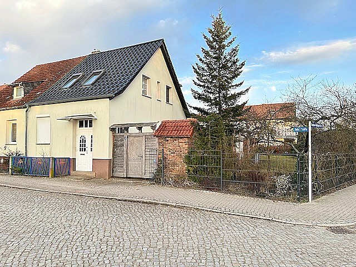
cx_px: 178
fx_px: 247
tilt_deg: +3.1
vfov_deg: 56.8
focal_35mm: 24
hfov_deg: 71.6
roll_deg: -0.2
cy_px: 134
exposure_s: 1/469
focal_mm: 6.86
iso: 80
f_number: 1.78
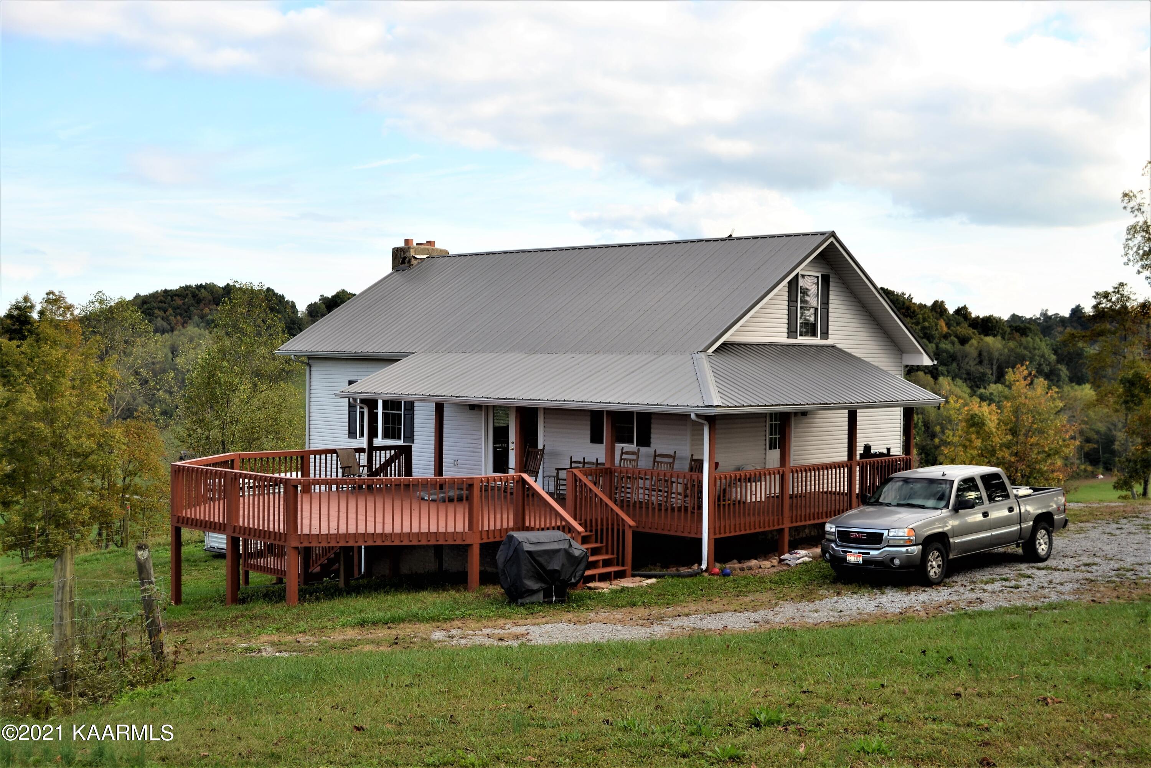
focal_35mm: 42
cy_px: 384
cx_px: 576
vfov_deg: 31.9
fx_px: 1343
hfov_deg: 46.4
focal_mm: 28
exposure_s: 1/200
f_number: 5.6
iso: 100
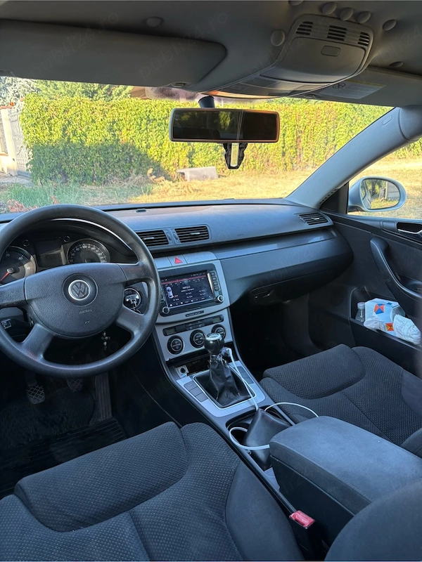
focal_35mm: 26
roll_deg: +0.6
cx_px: 211
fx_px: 423
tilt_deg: -17.9
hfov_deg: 53.1
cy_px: 281
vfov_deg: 67.3
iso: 80
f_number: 1.6
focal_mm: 5.96
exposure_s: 1/121
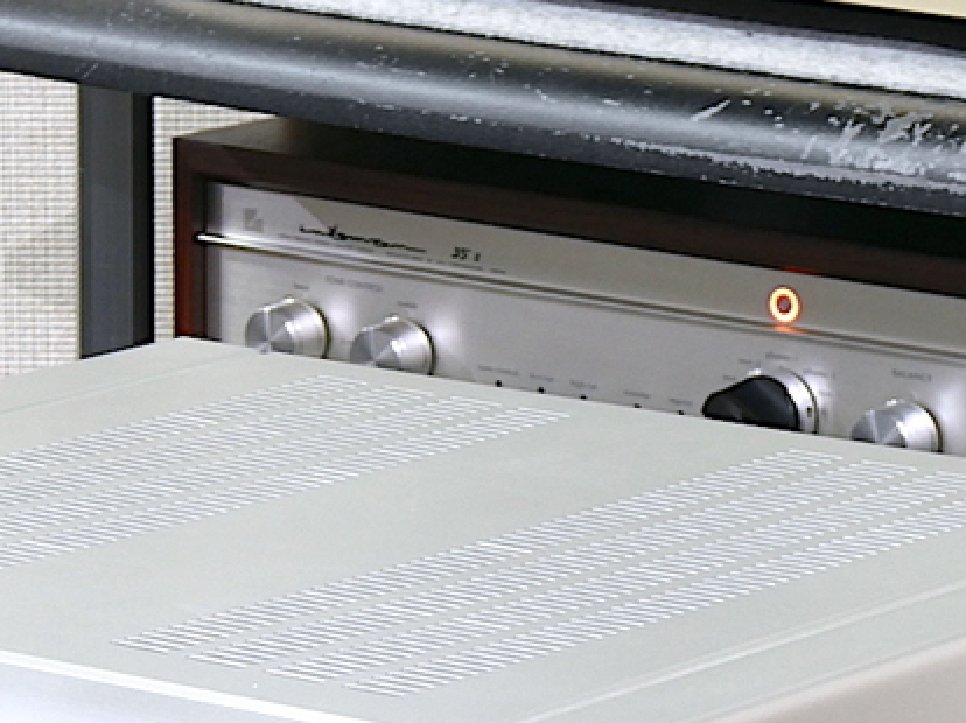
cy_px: 777
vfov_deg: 6.0
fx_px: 6861
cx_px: 329
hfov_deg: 8.0
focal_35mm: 246
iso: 100
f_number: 5.6
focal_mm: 19
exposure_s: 1/2
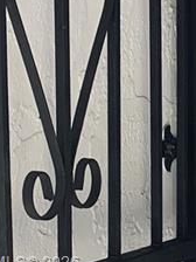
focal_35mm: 139
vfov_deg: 14.0
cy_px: 264
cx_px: 388
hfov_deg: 9.9
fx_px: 1049
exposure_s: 1/121
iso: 25
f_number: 1.8
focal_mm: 4.25
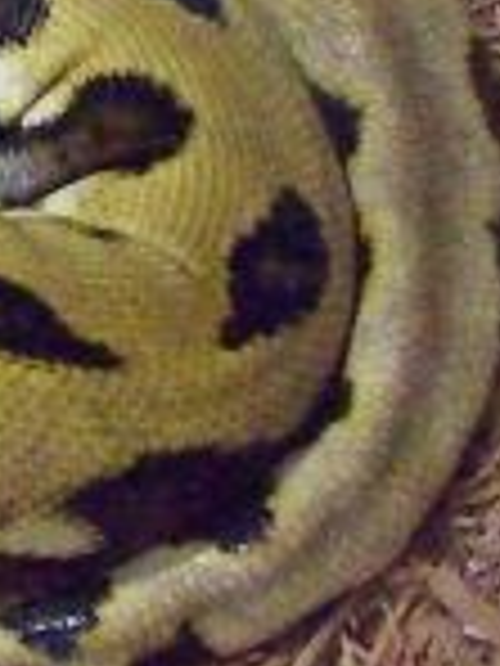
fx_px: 3582
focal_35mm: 186
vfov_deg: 10.5
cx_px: -266
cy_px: -124
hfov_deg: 7.8
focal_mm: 6
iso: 698
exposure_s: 1/128
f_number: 2.7
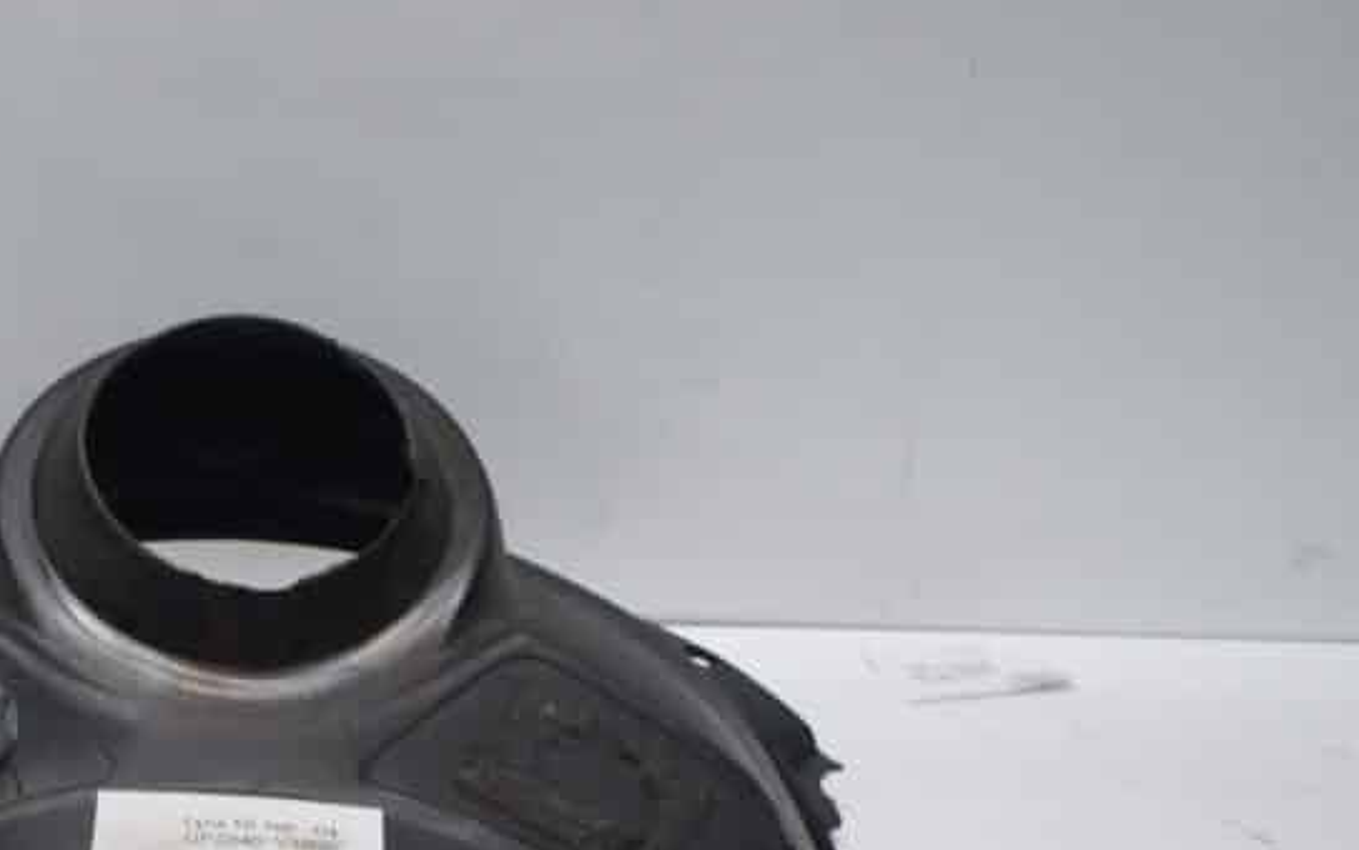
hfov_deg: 37.2
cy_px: 834
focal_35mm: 52
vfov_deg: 23.9
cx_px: 238
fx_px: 1926
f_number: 5
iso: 250
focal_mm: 18
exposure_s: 1/60
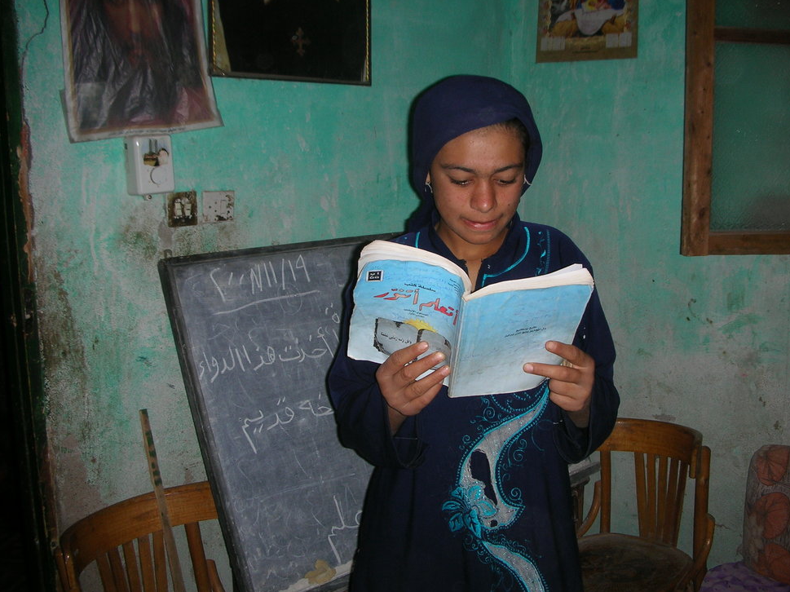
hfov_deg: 50.1
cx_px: 383
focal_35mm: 37
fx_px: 844
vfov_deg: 38.6
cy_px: 290
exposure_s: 1/60.1
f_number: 3
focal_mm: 5.8
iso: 50
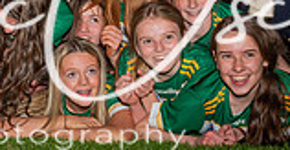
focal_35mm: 123
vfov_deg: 9.3
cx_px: -48
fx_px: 929
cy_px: 85
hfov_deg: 17.0
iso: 1600
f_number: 2.8
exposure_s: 1/200
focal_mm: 27
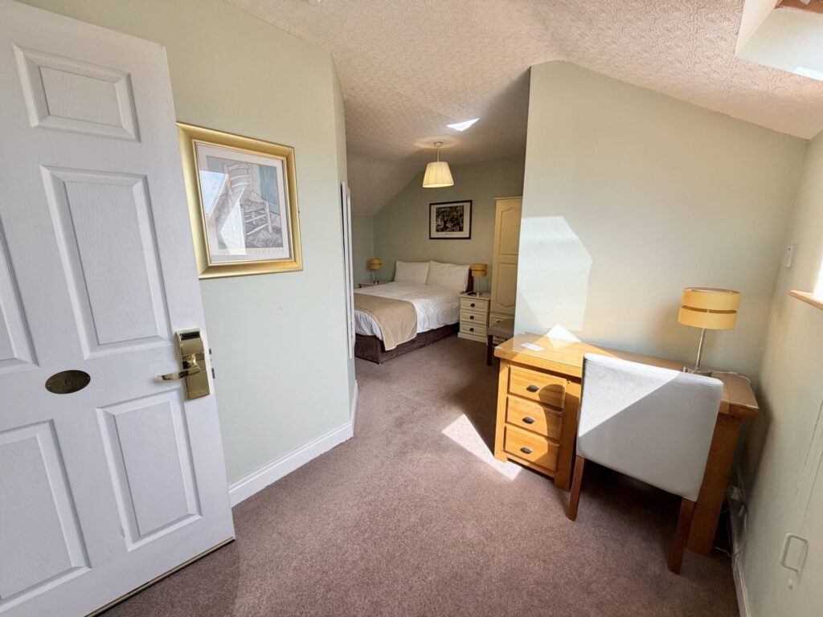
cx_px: 412
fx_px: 333
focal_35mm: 14
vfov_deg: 85.7
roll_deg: +0.5
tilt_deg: -12.5
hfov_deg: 102.1
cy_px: 308
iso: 40
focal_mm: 2.22
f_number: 2.2
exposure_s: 1/198
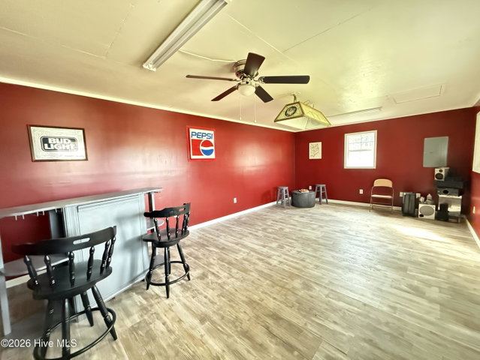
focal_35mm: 14
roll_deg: +1.3
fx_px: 194
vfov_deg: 85.7
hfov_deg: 102.0
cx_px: 240
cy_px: 180
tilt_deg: -4.2
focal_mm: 2.22
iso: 1250
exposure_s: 1/40
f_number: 2.2
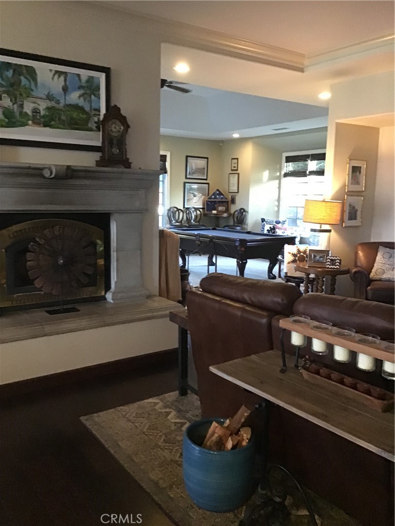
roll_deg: +0.2
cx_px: 198
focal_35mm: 31
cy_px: 263
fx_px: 472
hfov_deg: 45.4
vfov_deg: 58.4
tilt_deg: -8.6
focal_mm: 3.3
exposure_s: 1/15
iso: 400
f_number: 2.4
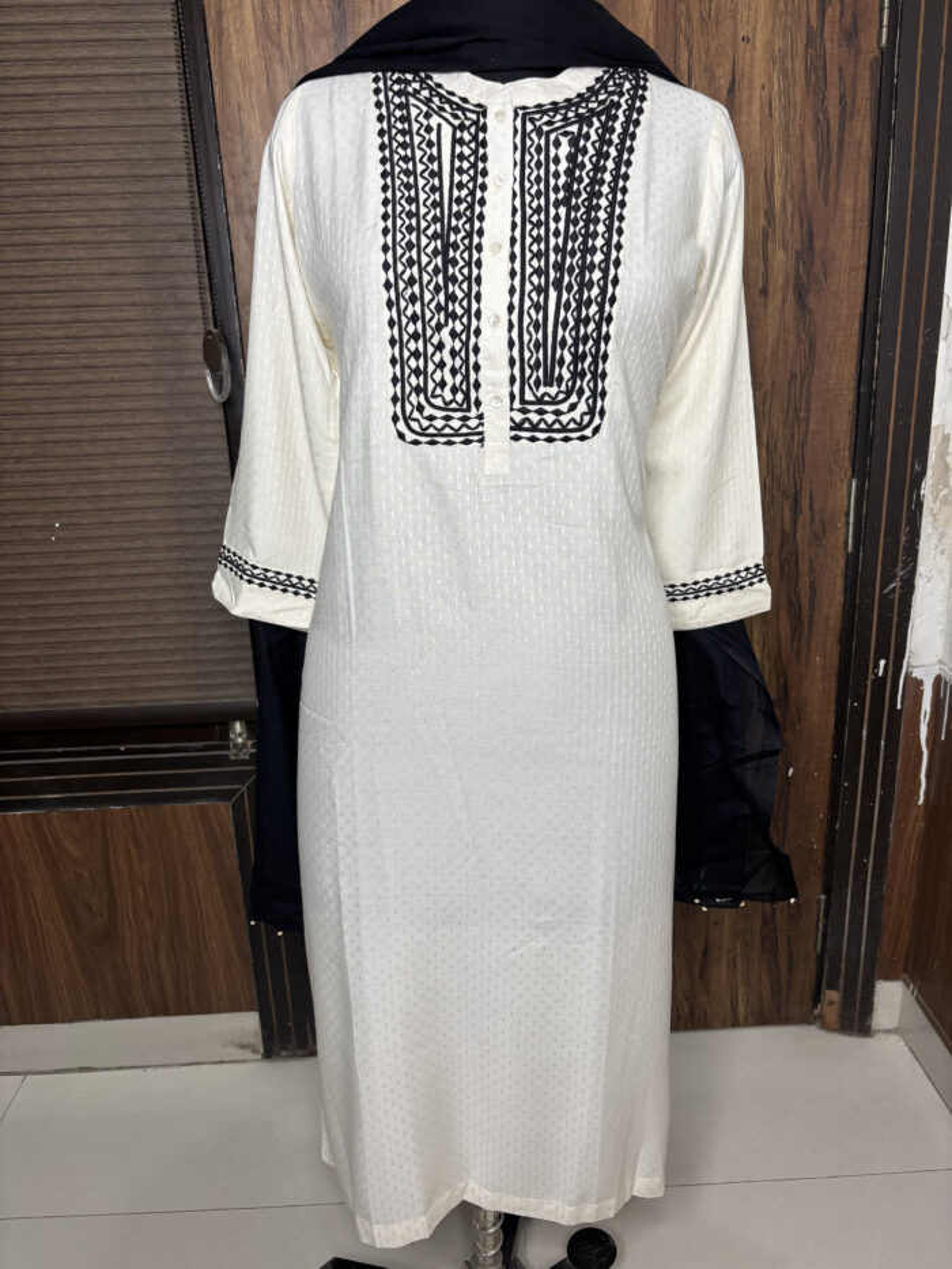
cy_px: 634
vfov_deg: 67.3
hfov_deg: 53.1
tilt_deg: -17.6
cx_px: 476
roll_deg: +1.2
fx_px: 953
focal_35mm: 26
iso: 125
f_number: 1.6
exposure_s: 1/100
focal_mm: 5.96
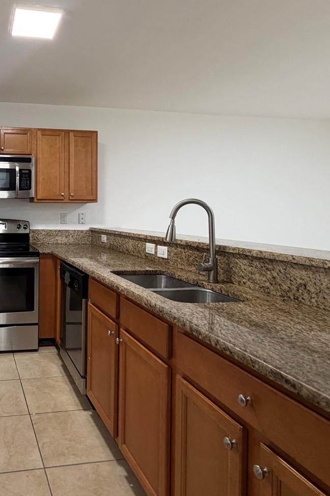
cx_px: 28
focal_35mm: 24
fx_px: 330
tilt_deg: +0.7
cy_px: 206
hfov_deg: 47.3
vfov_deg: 73.2
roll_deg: +0.0
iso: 200
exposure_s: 1/60
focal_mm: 2.22
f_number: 2.2
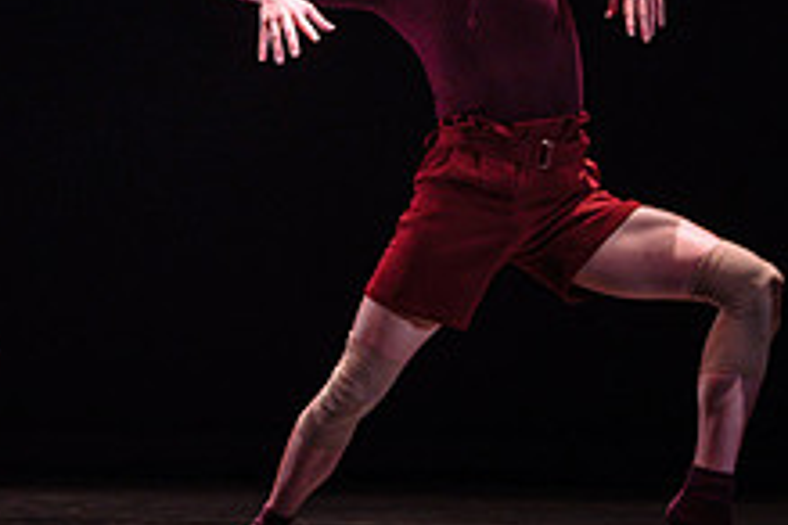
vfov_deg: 9.7
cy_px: 167
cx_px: 59
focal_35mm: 142
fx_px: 3108
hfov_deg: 14.3
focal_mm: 50
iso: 1250
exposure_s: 1/200
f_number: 2.8
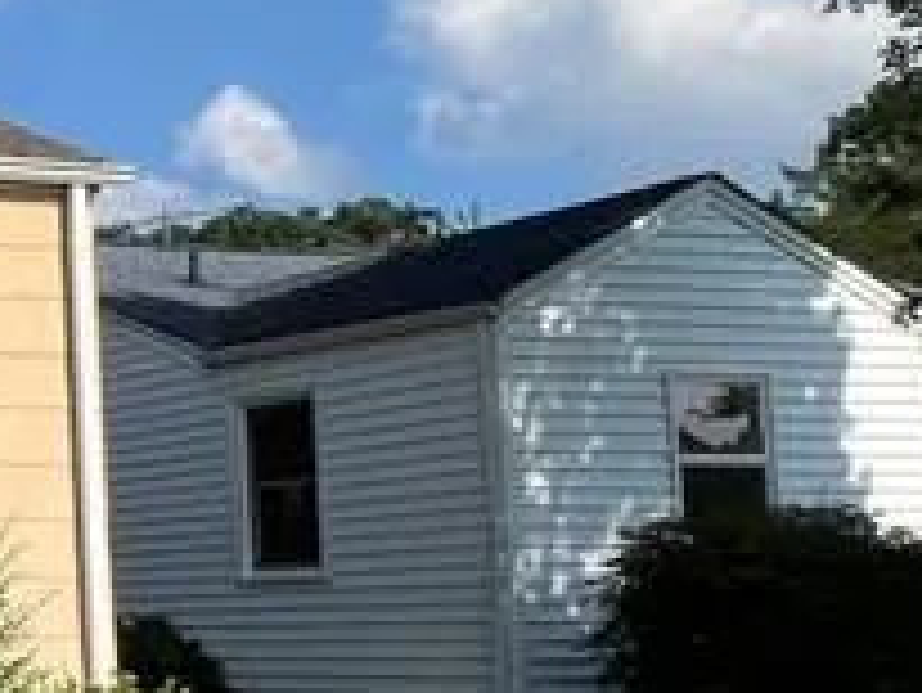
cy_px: 482
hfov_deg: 19.8
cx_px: -819
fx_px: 1732
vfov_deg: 22.5
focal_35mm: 65
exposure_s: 1/2597
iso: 32
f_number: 1.8
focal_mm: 1.57
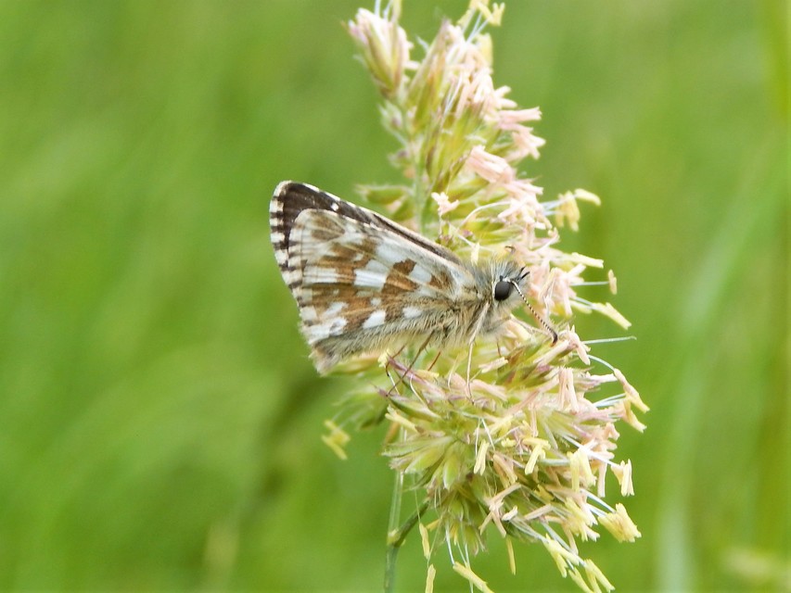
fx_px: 2377
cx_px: 396
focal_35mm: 104
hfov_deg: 18.9
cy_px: 296
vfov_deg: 14.2
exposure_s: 1/250
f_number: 4.5
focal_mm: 18.7
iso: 125
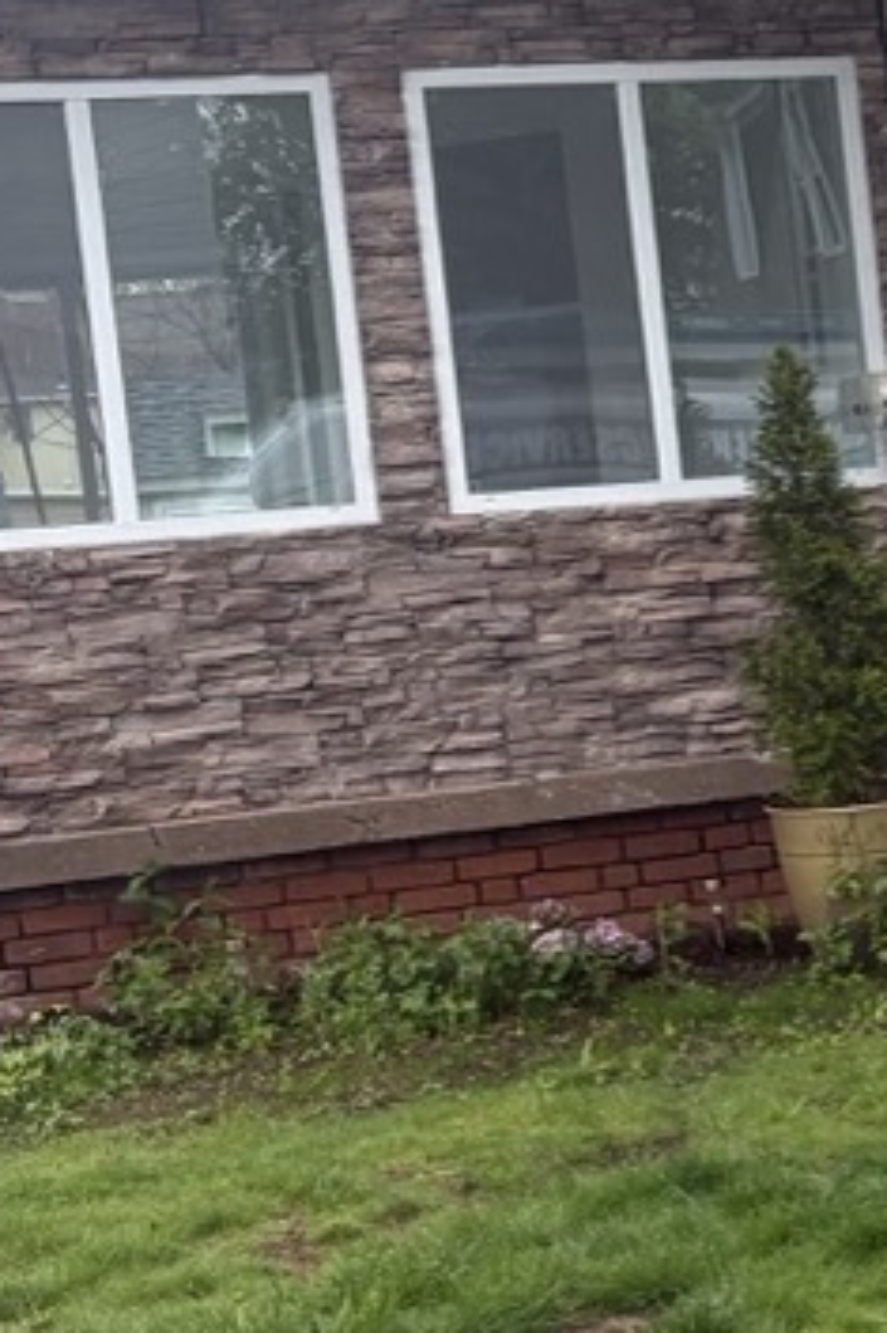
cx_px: 1574
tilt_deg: -4.7
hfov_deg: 12.7
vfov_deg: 20.8
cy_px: 816
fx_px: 3625
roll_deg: +4.2
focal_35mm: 98
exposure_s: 1/236
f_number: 1.6
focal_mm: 5.96
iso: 125
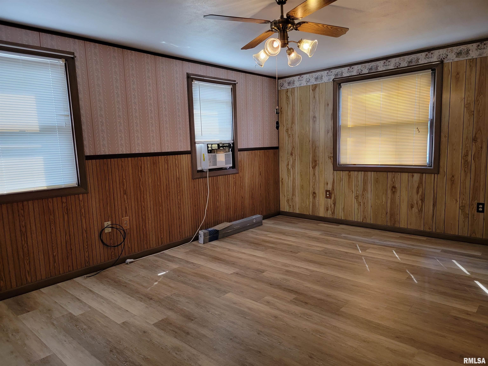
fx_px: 338
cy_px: 183
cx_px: 244
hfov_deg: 71.6
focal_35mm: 24
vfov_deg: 56.8
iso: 250
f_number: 1.8
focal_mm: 6.7
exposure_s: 1/120
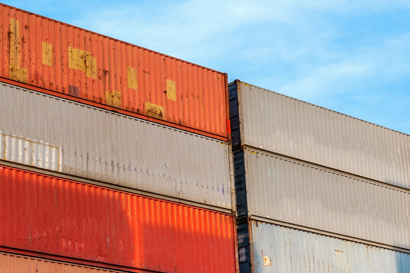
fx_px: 1059
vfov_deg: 14.6
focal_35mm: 93
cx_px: 23
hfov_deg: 21.3
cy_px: 207
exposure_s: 1/400
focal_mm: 30
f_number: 7.1
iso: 320
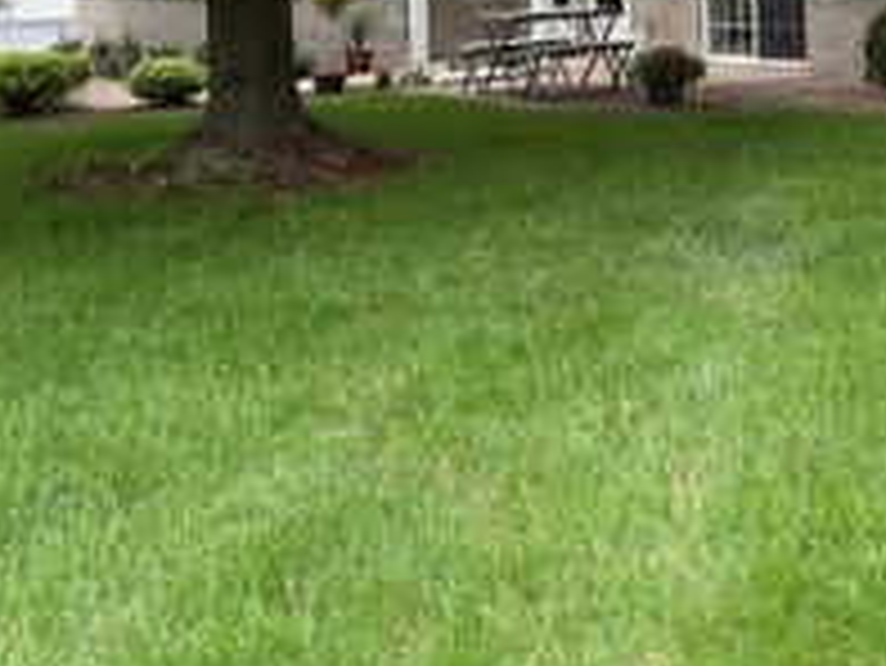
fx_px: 1690
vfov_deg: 21.1
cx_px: 787
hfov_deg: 28.3
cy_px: -88
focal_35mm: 66
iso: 40
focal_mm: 5.96
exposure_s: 1/121
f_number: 1.6
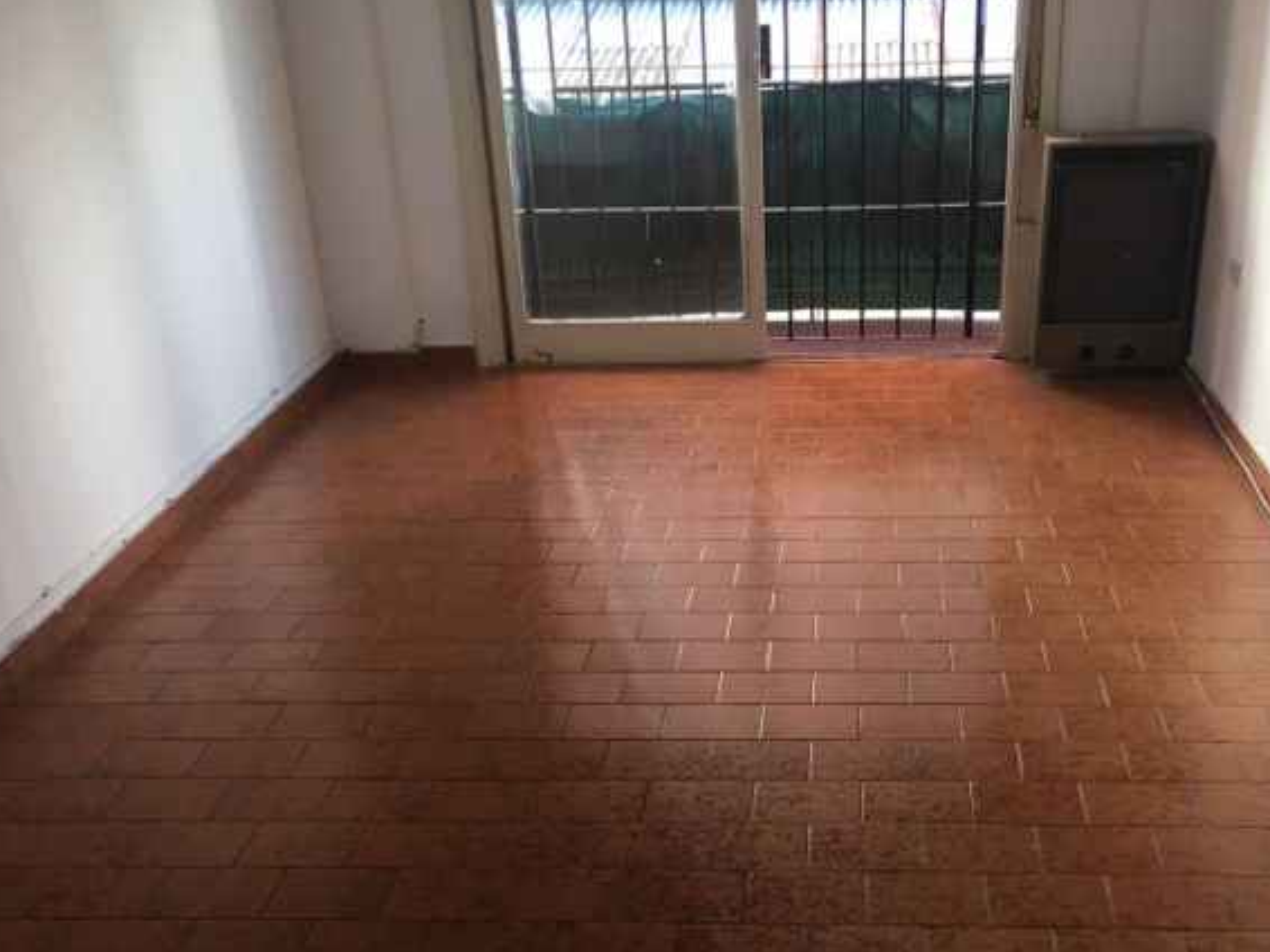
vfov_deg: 34.7
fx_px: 1504
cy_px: 662
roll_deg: +2.1
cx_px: 754
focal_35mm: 41
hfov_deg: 45.6
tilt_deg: -26.5
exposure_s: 1/33
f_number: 2.2
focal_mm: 4.15
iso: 32
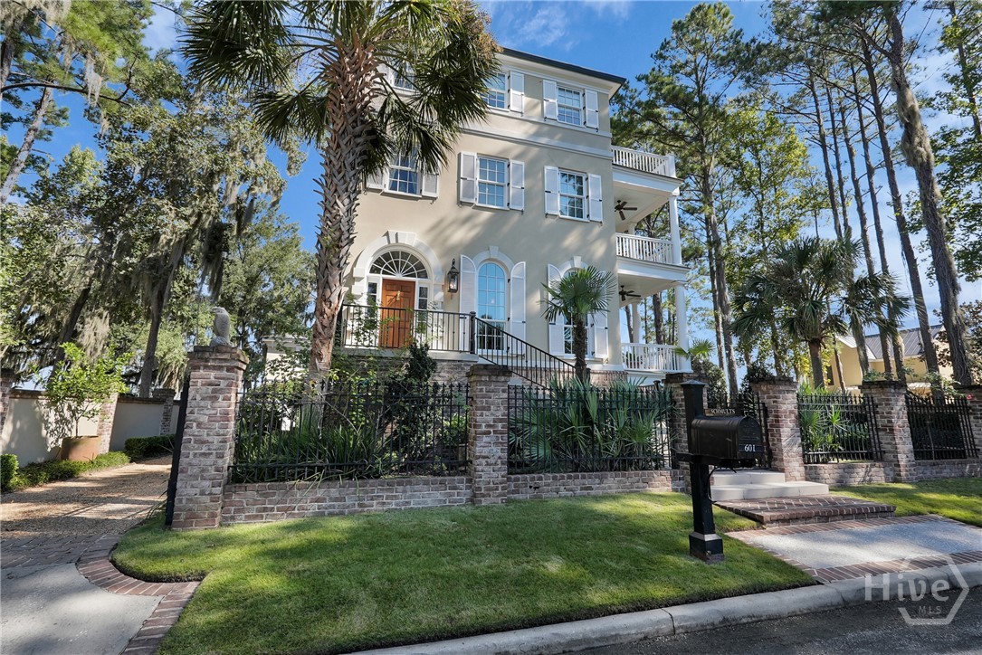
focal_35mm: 16
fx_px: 437
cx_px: 491
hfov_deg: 96.7
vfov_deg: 73.8
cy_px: 328
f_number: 9
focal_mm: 16
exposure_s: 1/250
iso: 320
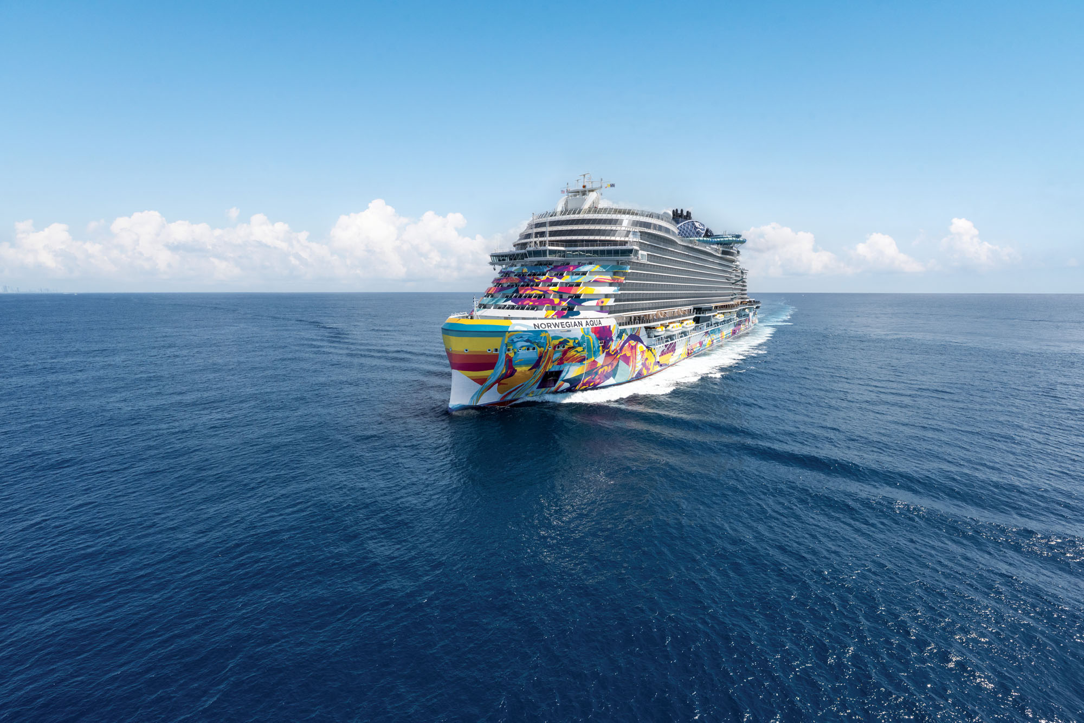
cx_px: 542
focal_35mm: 14
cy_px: 362
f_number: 8
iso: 500
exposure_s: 1/2000
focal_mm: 14.5
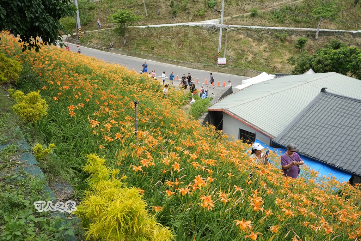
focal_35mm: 33
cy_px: 120
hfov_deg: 56.6
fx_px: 335
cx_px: 180
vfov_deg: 39.5
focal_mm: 33.4
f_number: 8
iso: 3200
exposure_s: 1/2000
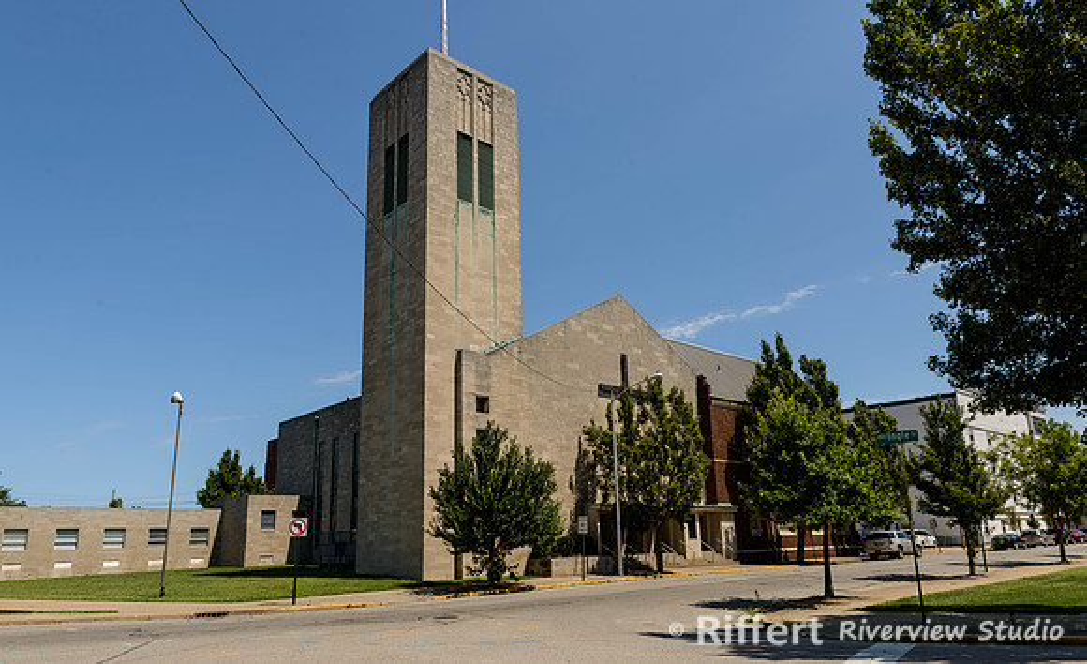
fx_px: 725
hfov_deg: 73.7
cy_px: 363
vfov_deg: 49.1
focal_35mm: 25
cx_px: 544
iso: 100
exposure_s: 1/250
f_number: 10
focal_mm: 24
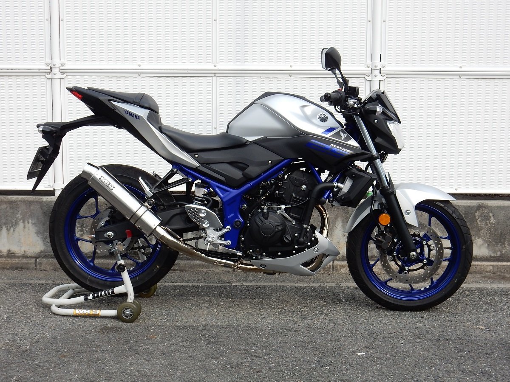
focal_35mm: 51
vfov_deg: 28.6
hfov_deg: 37.5
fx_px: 751
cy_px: 191
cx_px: 255
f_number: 4.5
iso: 125
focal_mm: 9
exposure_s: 1/400
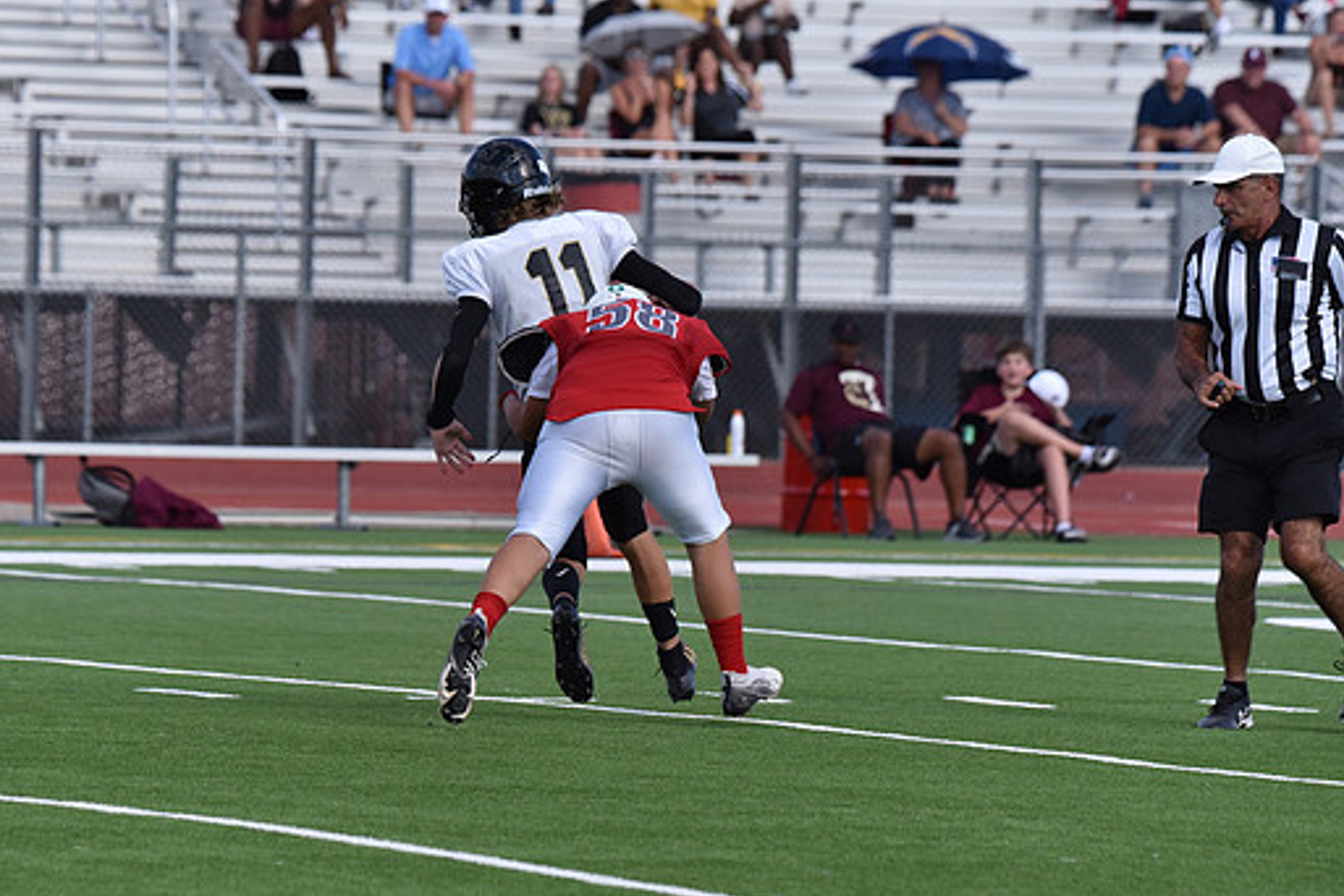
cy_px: 428
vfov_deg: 3.8
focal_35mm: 362
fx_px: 13514
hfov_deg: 5.7
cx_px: 613
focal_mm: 320
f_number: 8
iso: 1400
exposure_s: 1/3200
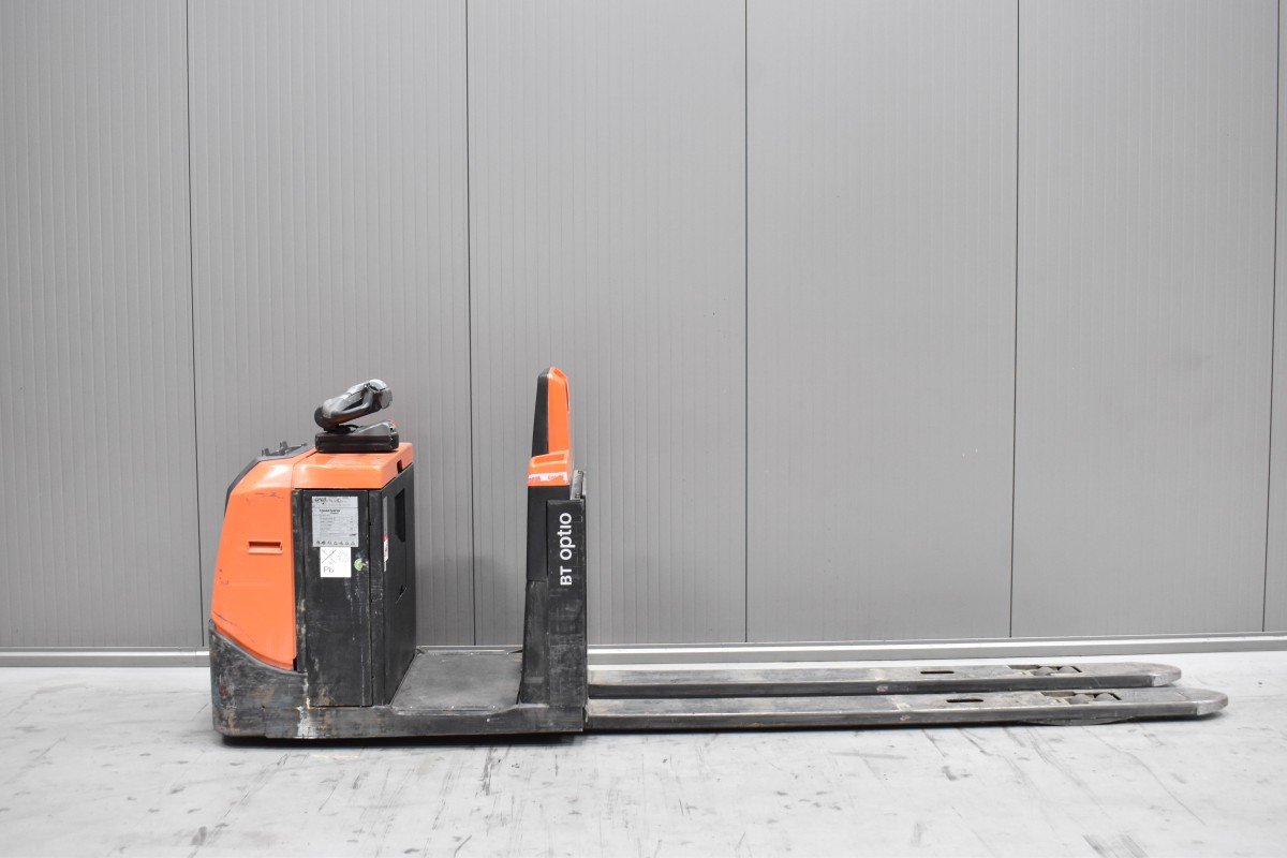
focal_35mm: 34
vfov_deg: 38.4
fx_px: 1233
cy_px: 429
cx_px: 644
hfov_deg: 55.1
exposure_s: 1/30
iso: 1600
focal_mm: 23
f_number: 5
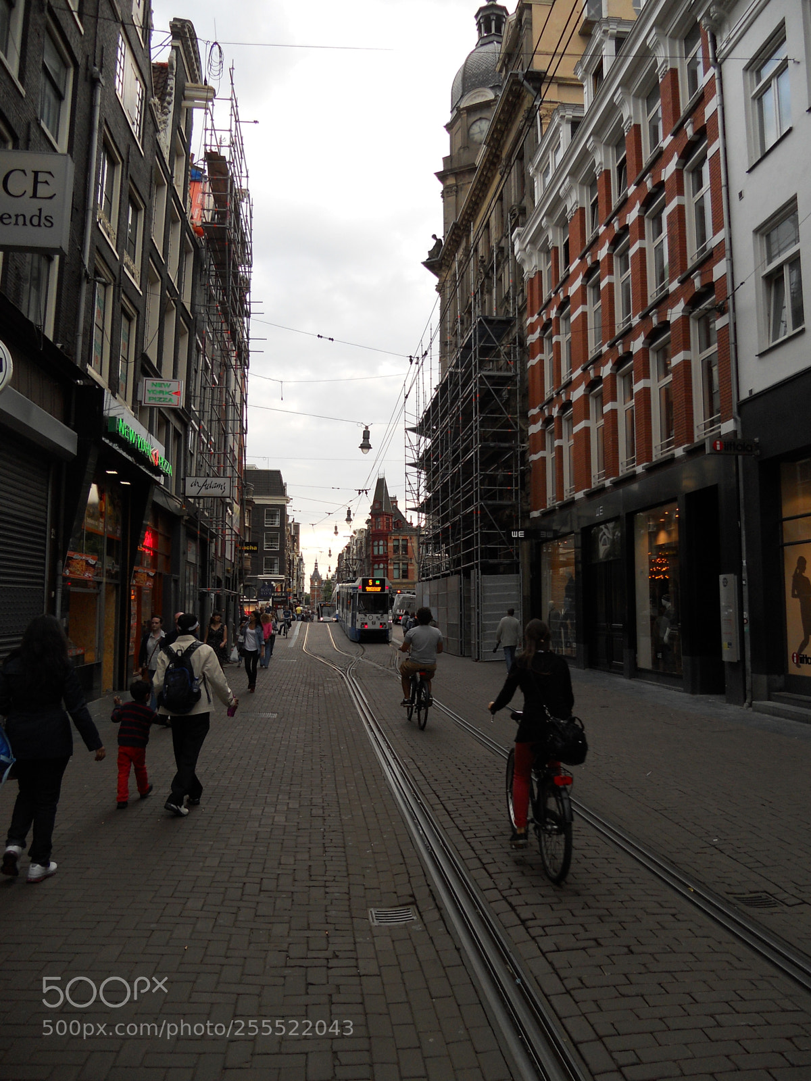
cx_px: 406
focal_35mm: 27
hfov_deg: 51.4
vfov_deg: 65.3
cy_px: 540
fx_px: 843
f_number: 3.2
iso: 80
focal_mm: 4.9
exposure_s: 1/160
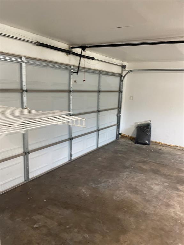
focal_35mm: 26
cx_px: 92
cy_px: 122
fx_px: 184
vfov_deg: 67.3
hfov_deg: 53.1
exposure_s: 1/60
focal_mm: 4.2
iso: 250
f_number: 1.6
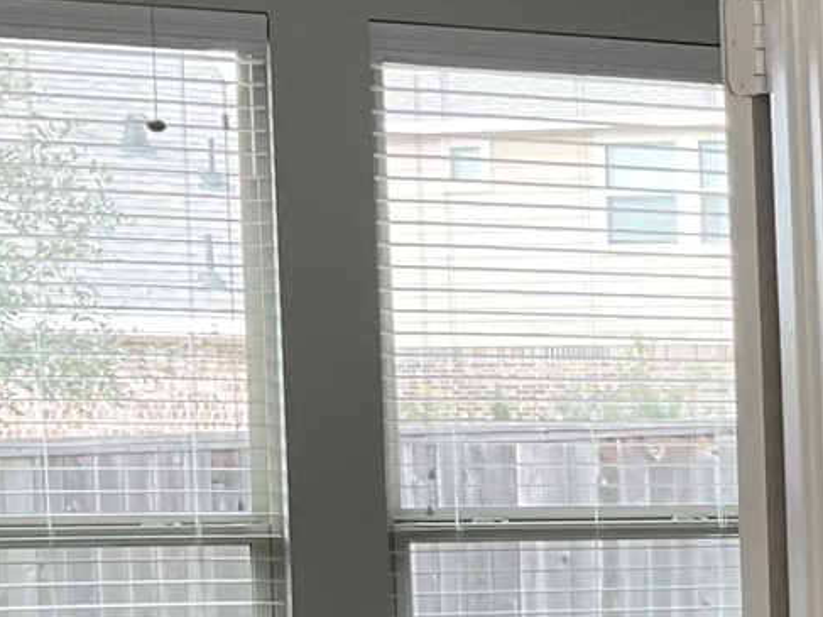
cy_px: 700
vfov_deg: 11.9
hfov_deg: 14.0
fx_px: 2900
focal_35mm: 122
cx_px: 1563
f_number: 1.8
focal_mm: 3
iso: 50
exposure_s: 1/60
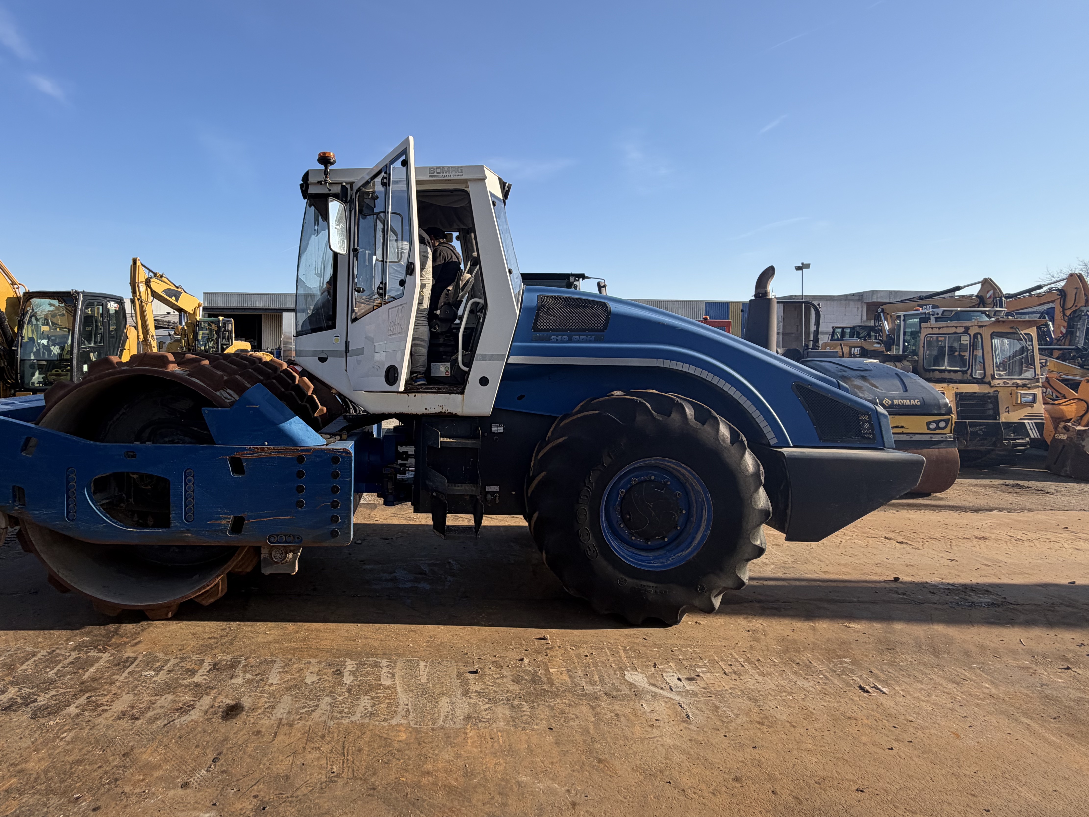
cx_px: 441
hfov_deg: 86.8
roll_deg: +0.0
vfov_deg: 71.4
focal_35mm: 18
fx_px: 566
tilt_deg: -0.7
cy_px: 368
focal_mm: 2.22
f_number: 2.2
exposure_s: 1/770
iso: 32
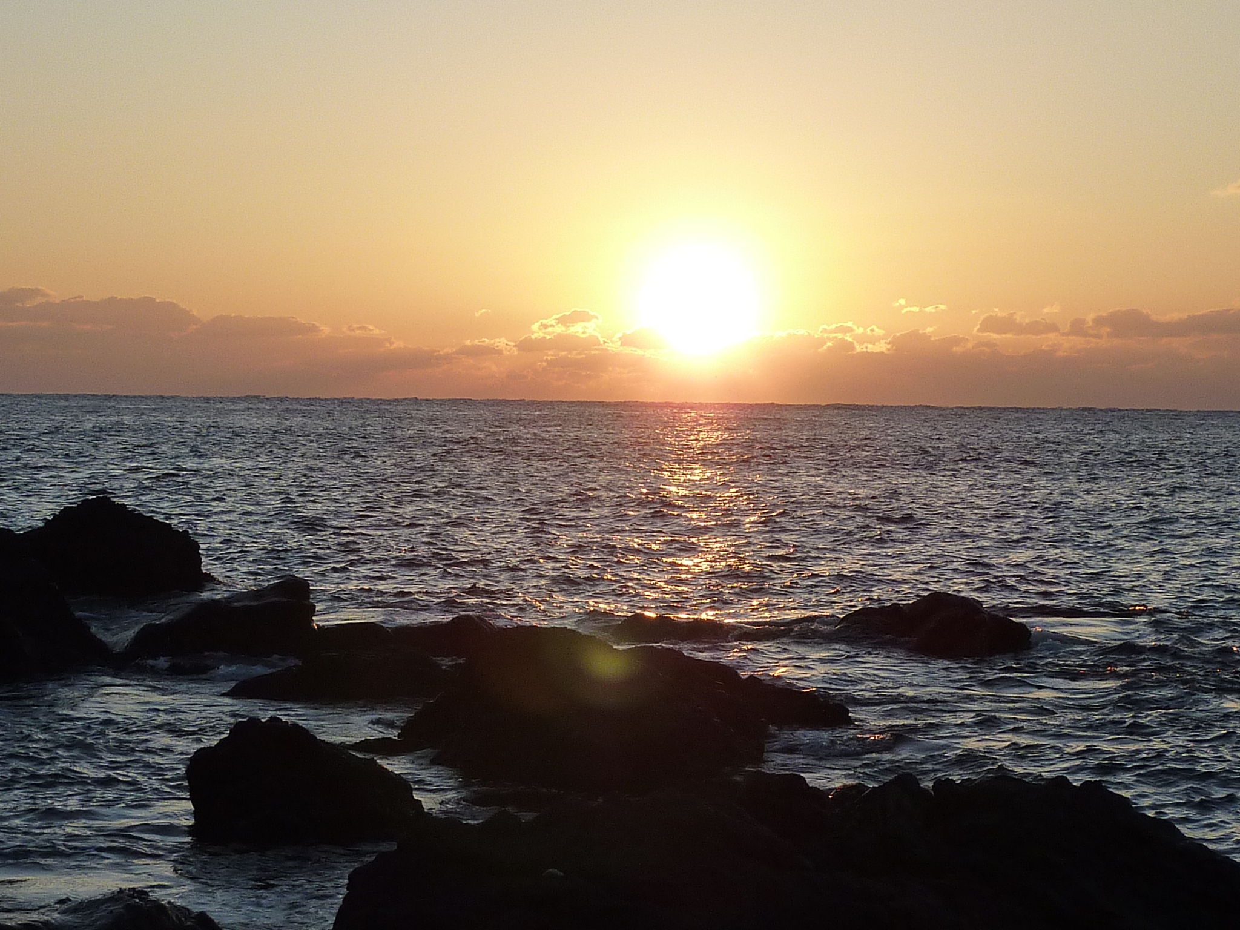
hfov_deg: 22.5
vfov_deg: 17.0
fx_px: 3116
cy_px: 465
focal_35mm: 87
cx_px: 620
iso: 125
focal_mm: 7.9
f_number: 4
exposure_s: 1/400
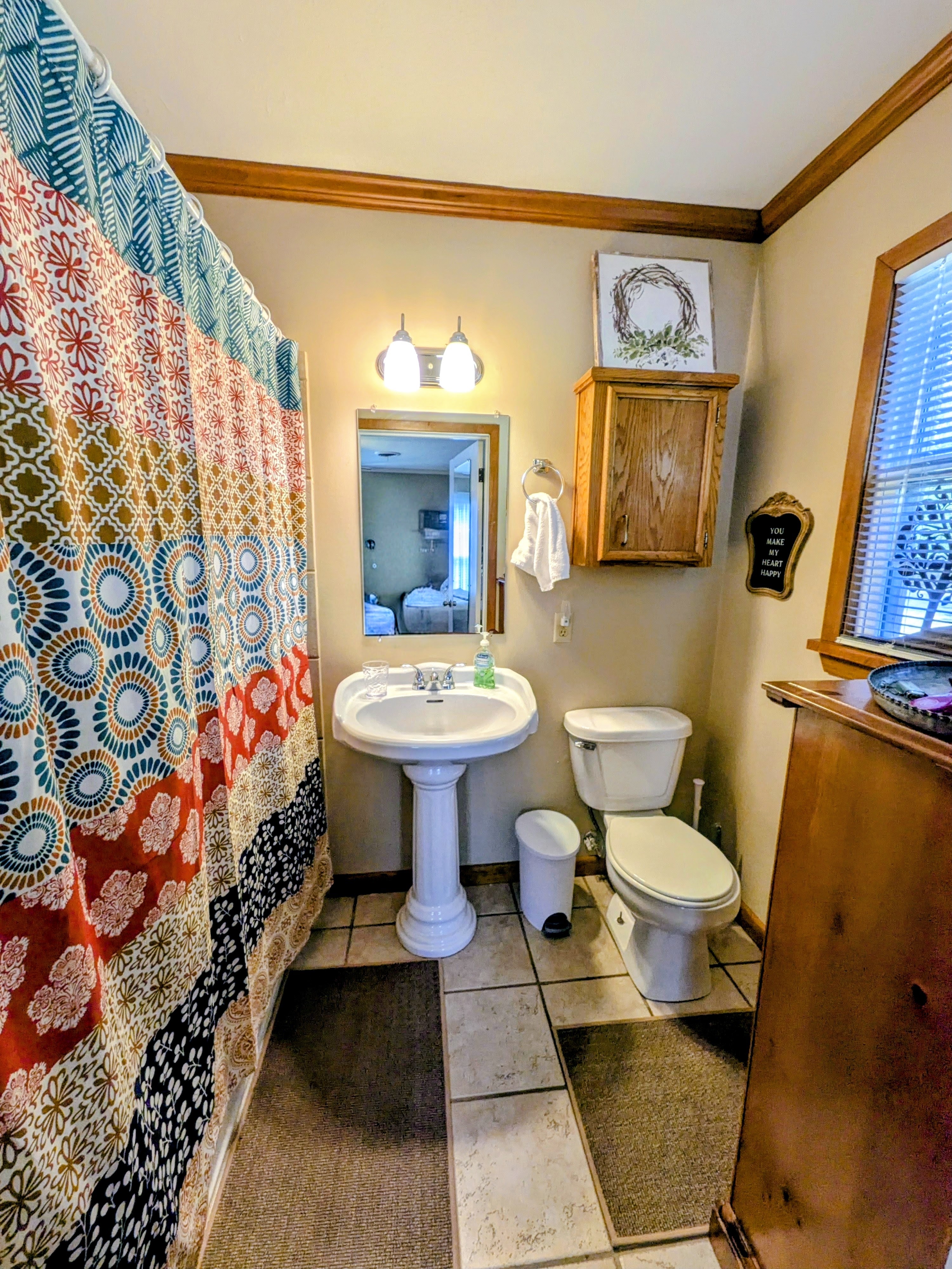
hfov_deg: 85.7
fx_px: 513
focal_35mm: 14
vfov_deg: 102.1
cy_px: 634
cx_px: 476
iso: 106
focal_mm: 1.85
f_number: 2.2
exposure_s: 1/120
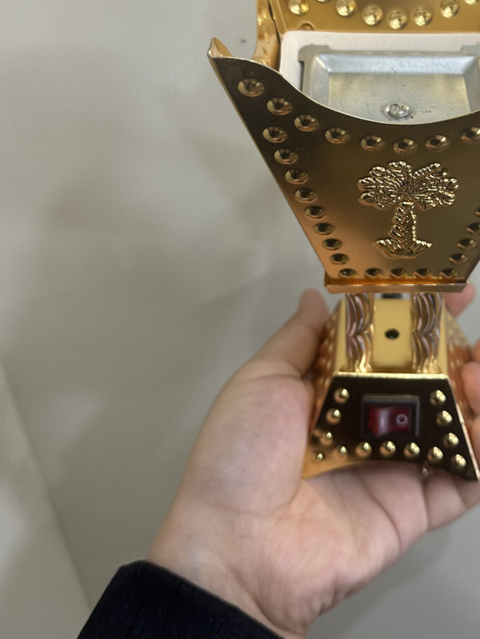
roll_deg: -1.4
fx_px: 795
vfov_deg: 42.8
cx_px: 403
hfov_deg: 32.4
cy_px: 180
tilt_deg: -32.1
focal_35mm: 43
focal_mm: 6.86
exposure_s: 1/100
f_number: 1.78
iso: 160
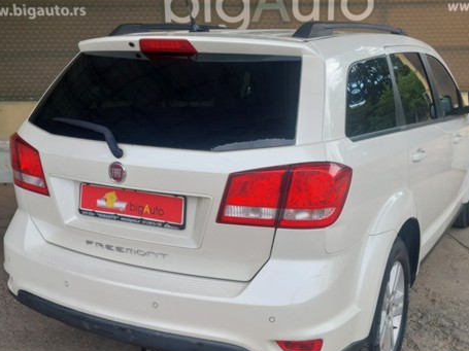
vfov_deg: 32.8
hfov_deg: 42.9
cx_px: 245
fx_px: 596
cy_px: 194
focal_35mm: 44
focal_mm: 5.23
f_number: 1.8
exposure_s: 1/301
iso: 40
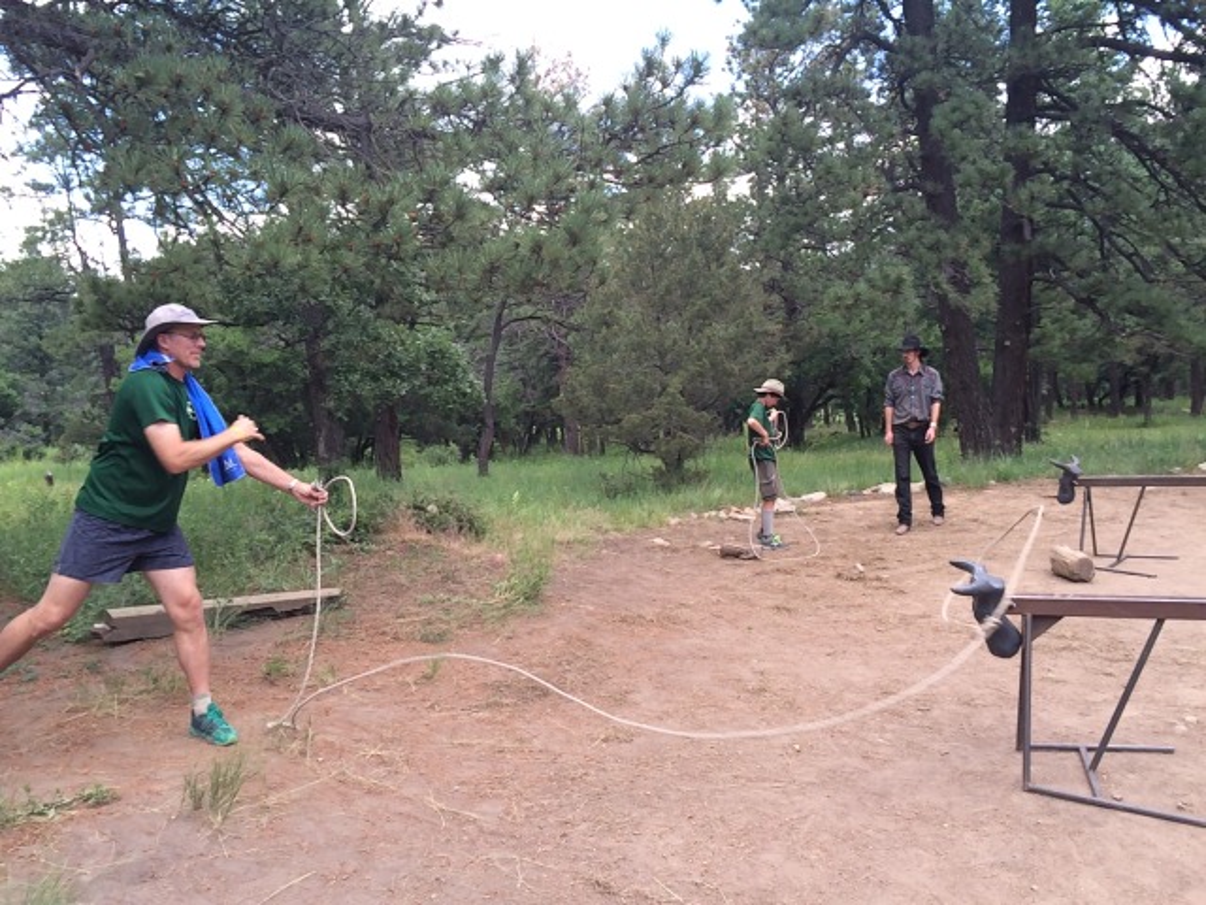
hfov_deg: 61.7
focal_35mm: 29
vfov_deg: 48.2
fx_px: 1010
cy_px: 452
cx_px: 603
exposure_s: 1/188
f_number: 2.2
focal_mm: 4.15
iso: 32
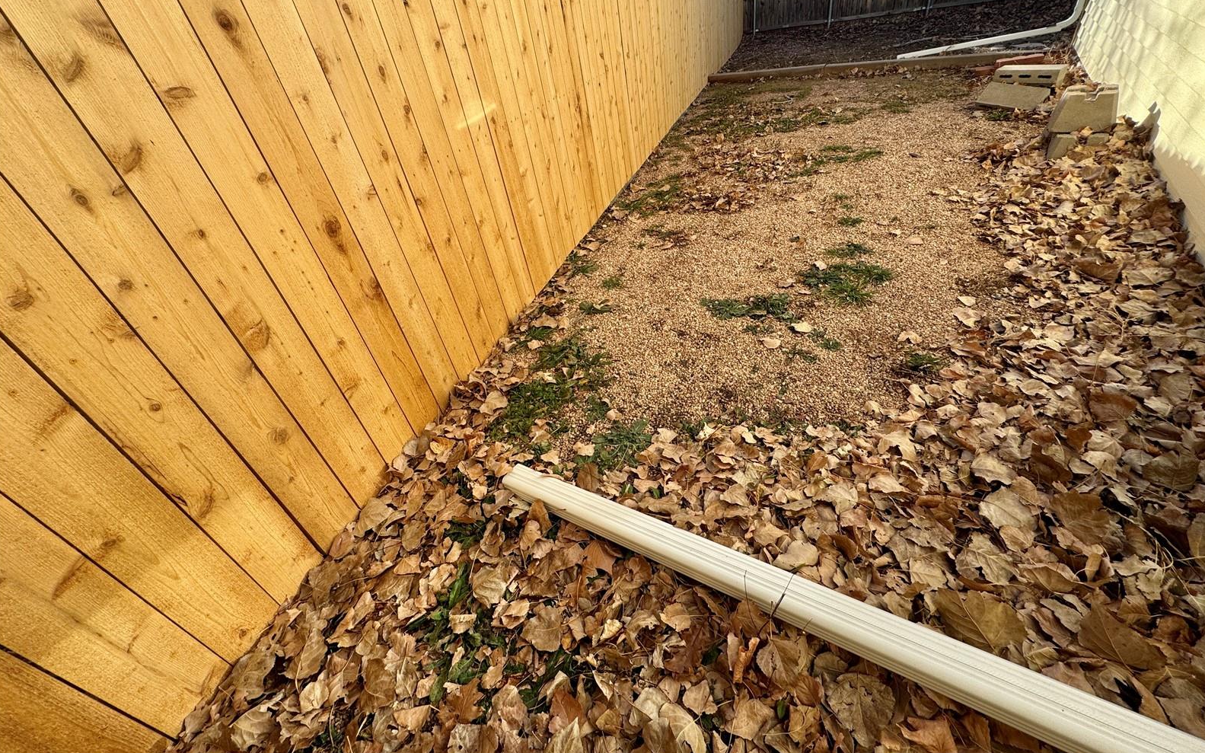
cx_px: 604
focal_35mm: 15
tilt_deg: -34.3
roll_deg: +11.2
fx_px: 493
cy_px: 329
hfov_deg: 101.5
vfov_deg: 74.5
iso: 50
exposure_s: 1/687
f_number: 2.2
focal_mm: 2.22
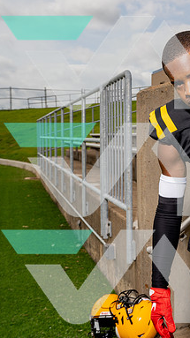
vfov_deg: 38.5
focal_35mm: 54
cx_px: 229
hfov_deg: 20.7
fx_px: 484
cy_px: 170
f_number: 9
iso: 100
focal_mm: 34
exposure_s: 1/250
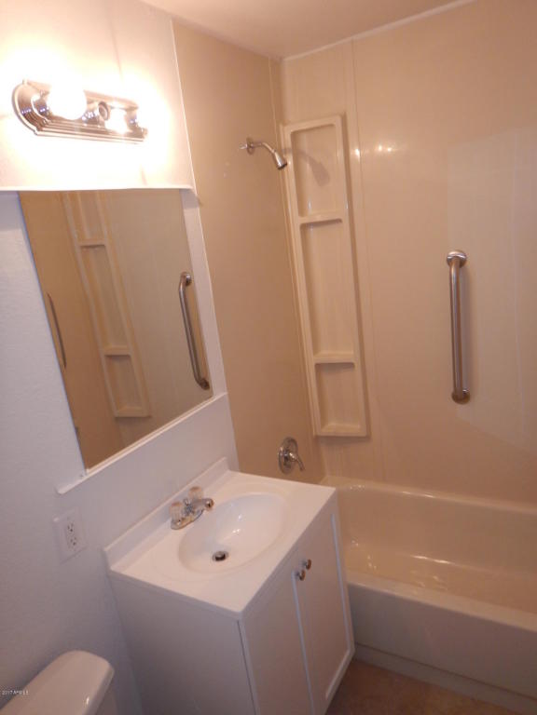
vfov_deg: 71.6
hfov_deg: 56.8
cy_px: 358
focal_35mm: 24
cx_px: 268
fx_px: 496
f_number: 2.8
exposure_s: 1/30
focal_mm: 4.3
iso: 200
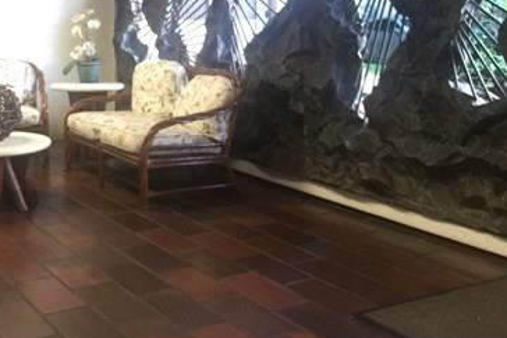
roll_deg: -1.0
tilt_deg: -2.1
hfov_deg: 37.1
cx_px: 170
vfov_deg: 24.8
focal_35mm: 53
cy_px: 35
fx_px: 747
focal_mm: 4.15
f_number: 2.2
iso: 80
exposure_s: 1/15
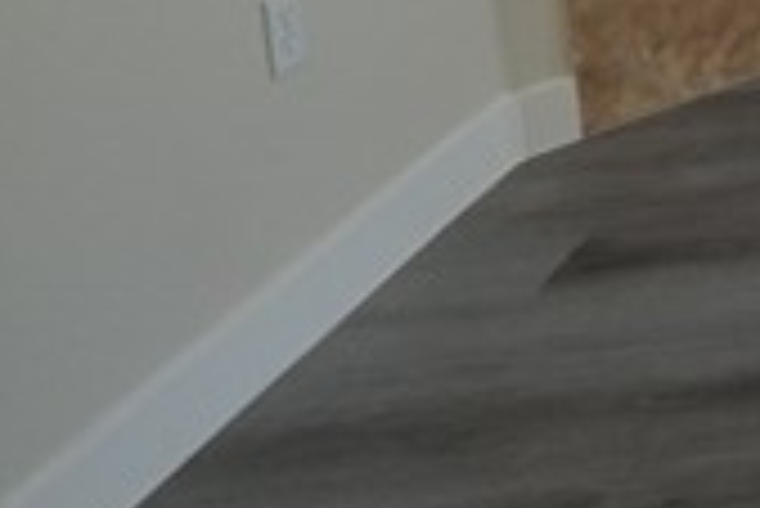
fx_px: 1627
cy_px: -499
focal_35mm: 77
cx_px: 1916
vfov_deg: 14.7
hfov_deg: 14.3
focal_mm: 12
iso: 800
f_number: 9
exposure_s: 1/50
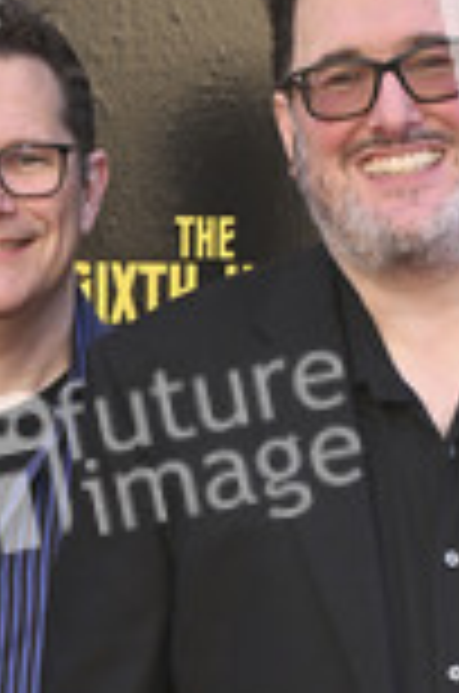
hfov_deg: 15.0
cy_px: 684
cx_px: 261
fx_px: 1748
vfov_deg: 21.7
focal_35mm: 91
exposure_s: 1/250
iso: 640
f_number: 7.1
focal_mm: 35
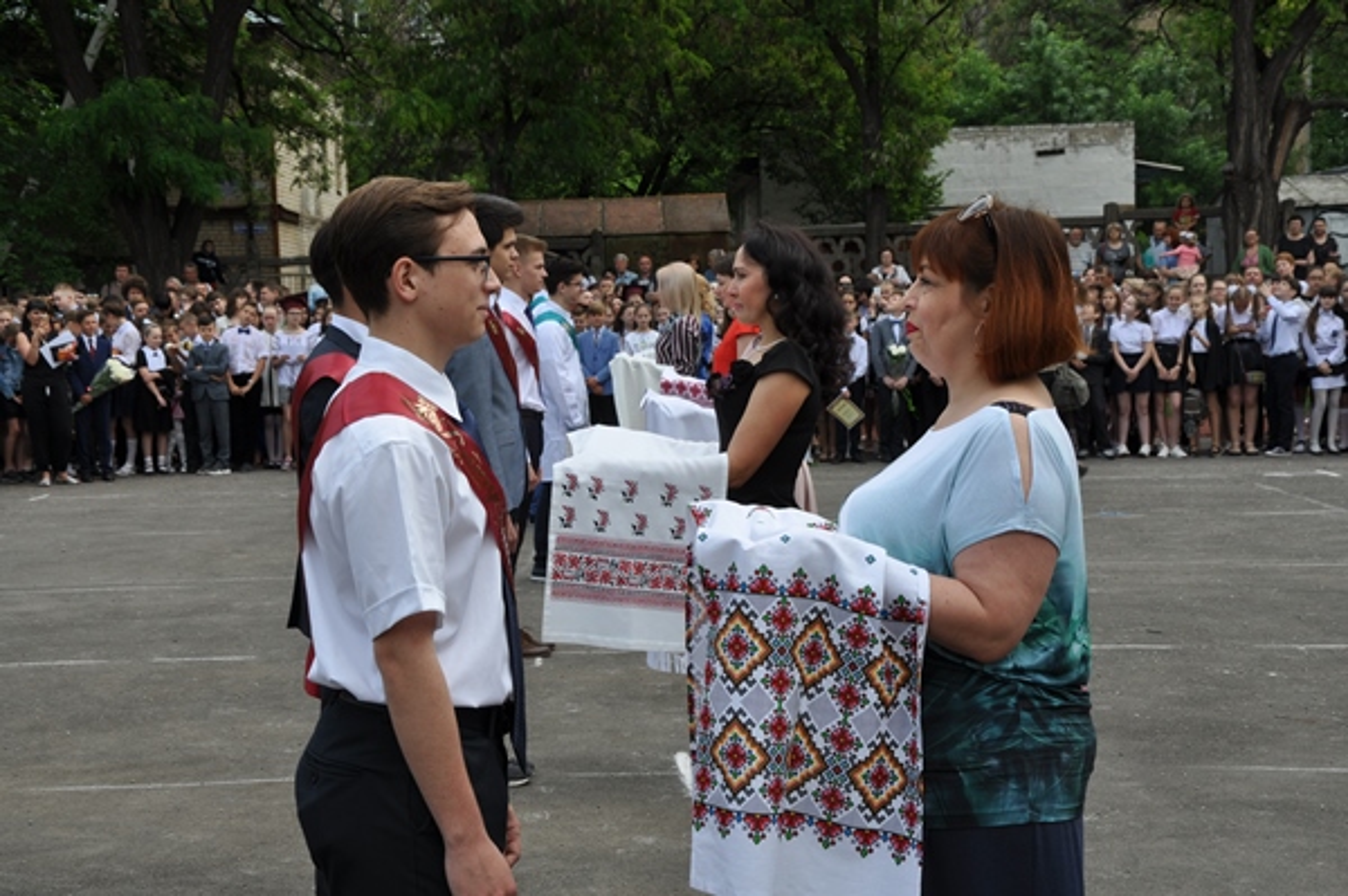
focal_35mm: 68
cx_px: 674
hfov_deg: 29.9
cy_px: 448
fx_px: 2525
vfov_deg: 20.1
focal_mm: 45
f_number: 11
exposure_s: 1/125
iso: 200
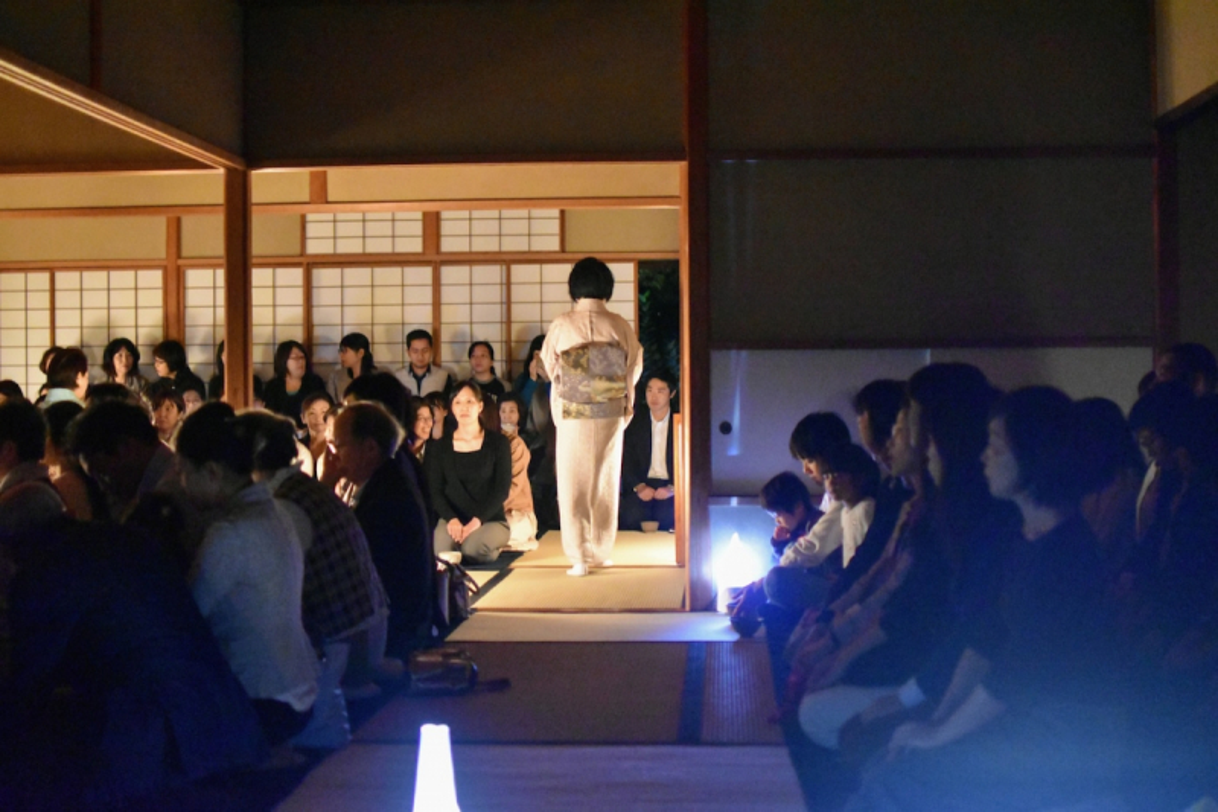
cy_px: 406
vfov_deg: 25.7
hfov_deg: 37.9
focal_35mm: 52
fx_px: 1776
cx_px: 609
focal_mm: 35
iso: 10000
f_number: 1.8
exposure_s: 1/60
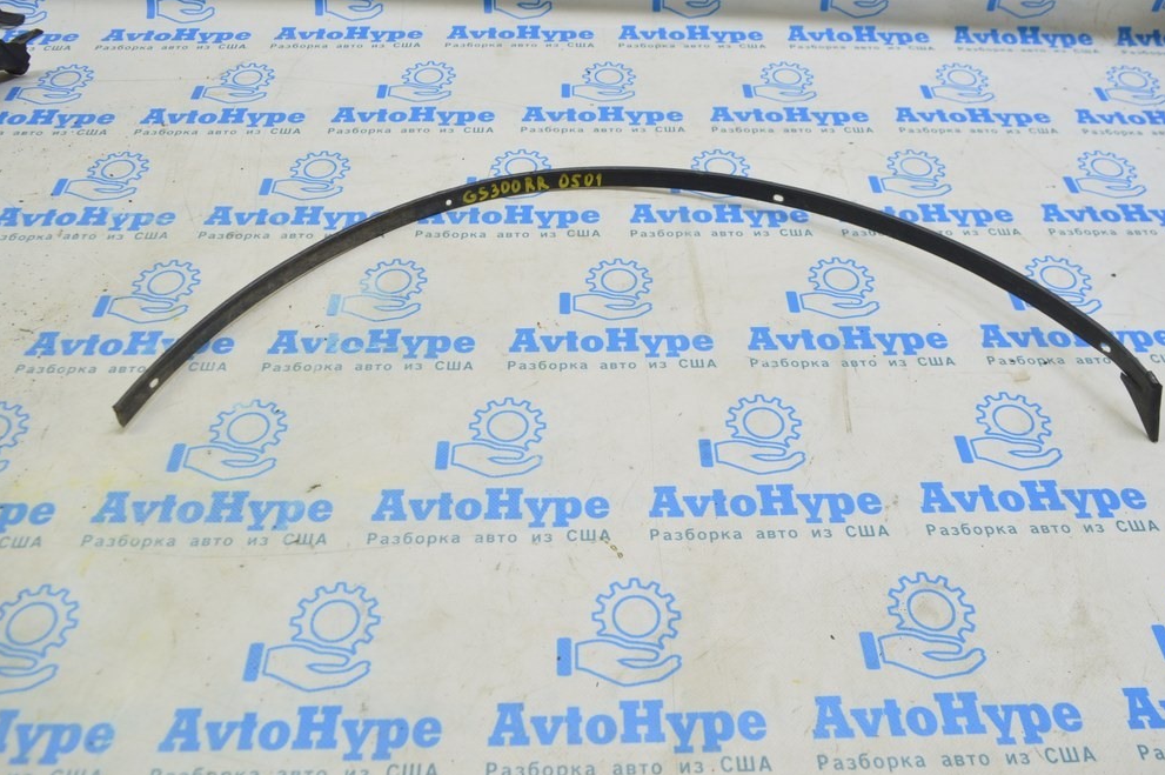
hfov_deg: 60.3
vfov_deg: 42.3
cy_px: 382
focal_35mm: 31
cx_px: 597
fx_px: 1002
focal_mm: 20
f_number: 5.6
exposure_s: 1/20
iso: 400
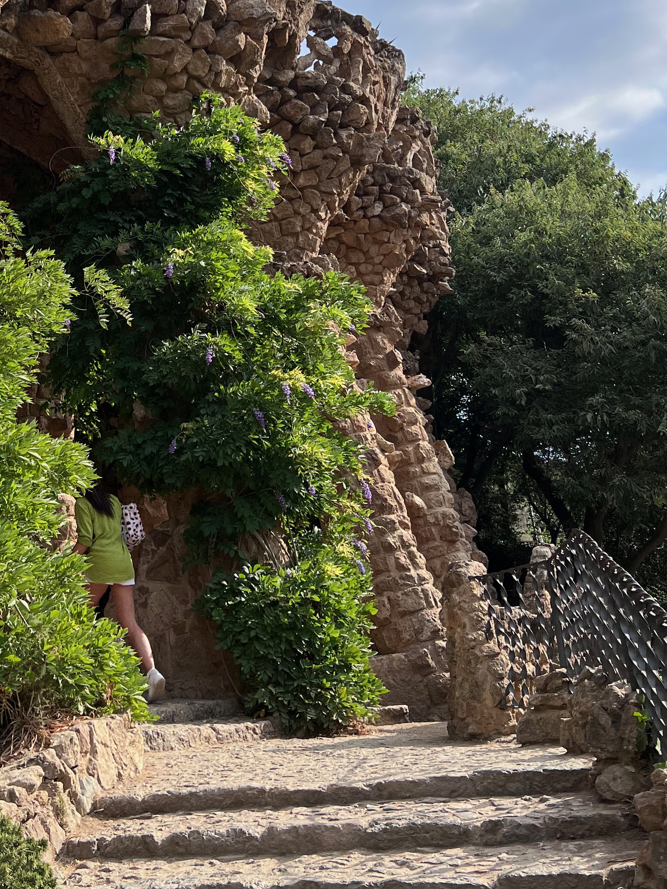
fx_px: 1207
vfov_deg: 39.1
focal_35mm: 47
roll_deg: +4.4
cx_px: 135
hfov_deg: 30.2
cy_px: 201
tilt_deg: +24.0
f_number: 1.5
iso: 50
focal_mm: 5.7
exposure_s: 1/6211
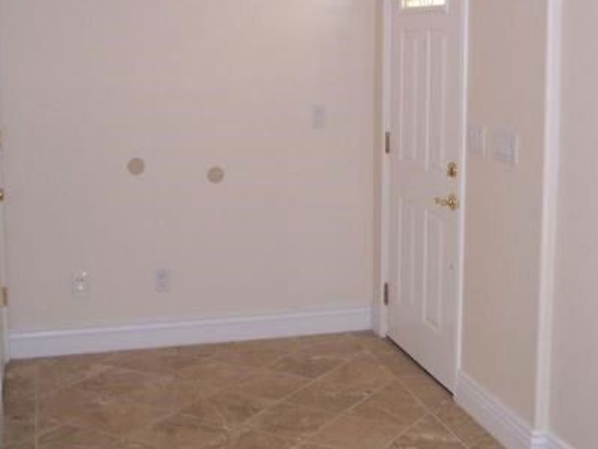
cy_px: 136
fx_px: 950
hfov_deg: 34.6
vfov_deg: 26.4
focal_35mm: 55
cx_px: 397
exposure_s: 1/60
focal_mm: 5.6
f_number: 2.7
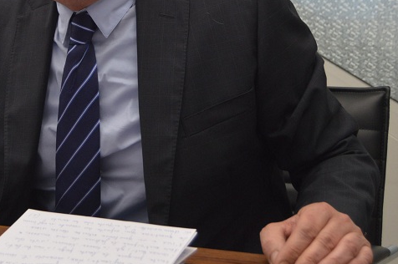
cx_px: 74
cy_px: 48
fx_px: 905
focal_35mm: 82
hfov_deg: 24.4
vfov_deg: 16.5
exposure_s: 1/60
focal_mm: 26
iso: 560
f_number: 4
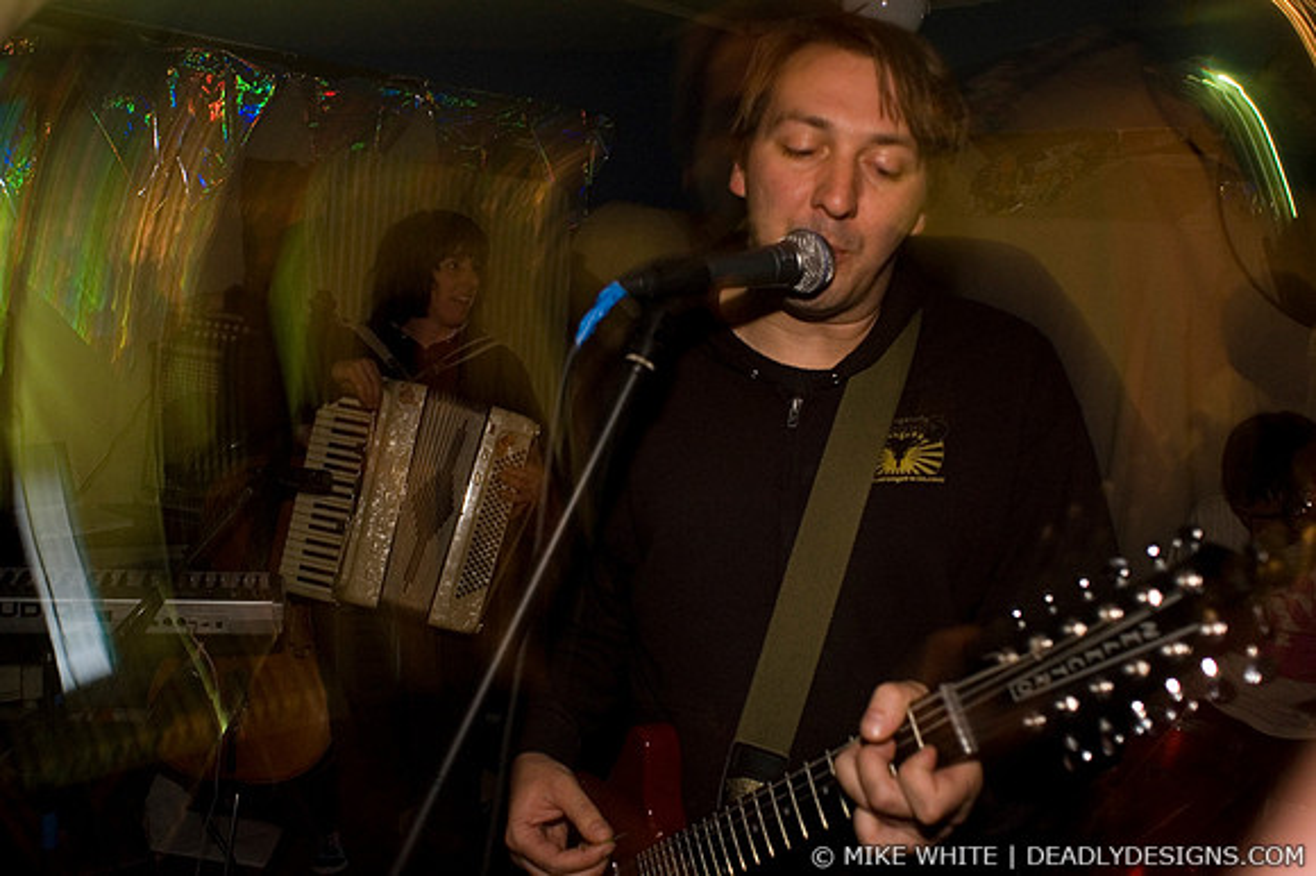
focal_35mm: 30
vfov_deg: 43.6
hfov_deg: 62.0
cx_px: 658
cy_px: 438
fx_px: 1096
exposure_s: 1/10
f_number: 3.2
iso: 800
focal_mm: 20
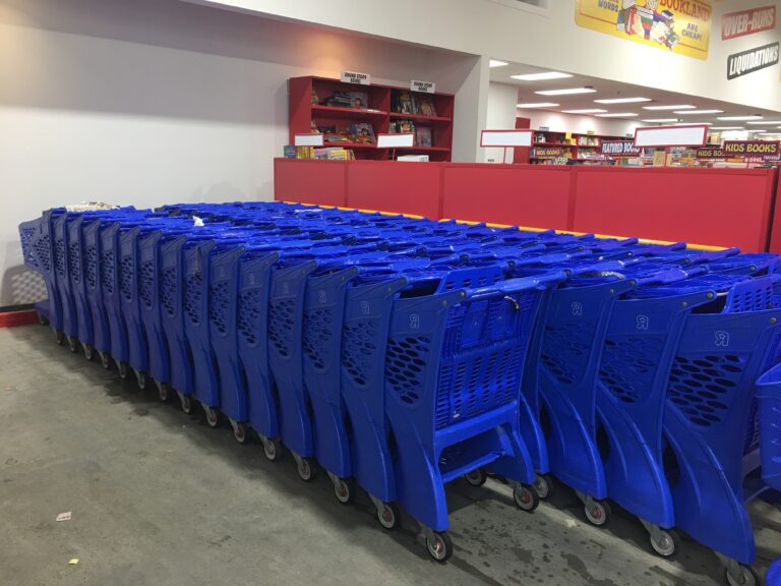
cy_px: 293
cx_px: 390
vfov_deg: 48.2
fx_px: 654
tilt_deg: -9.1
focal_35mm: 29
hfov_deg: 61.7
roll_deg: -1.8
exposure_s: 1/15
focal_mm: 4.15
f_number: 2.2
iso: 25
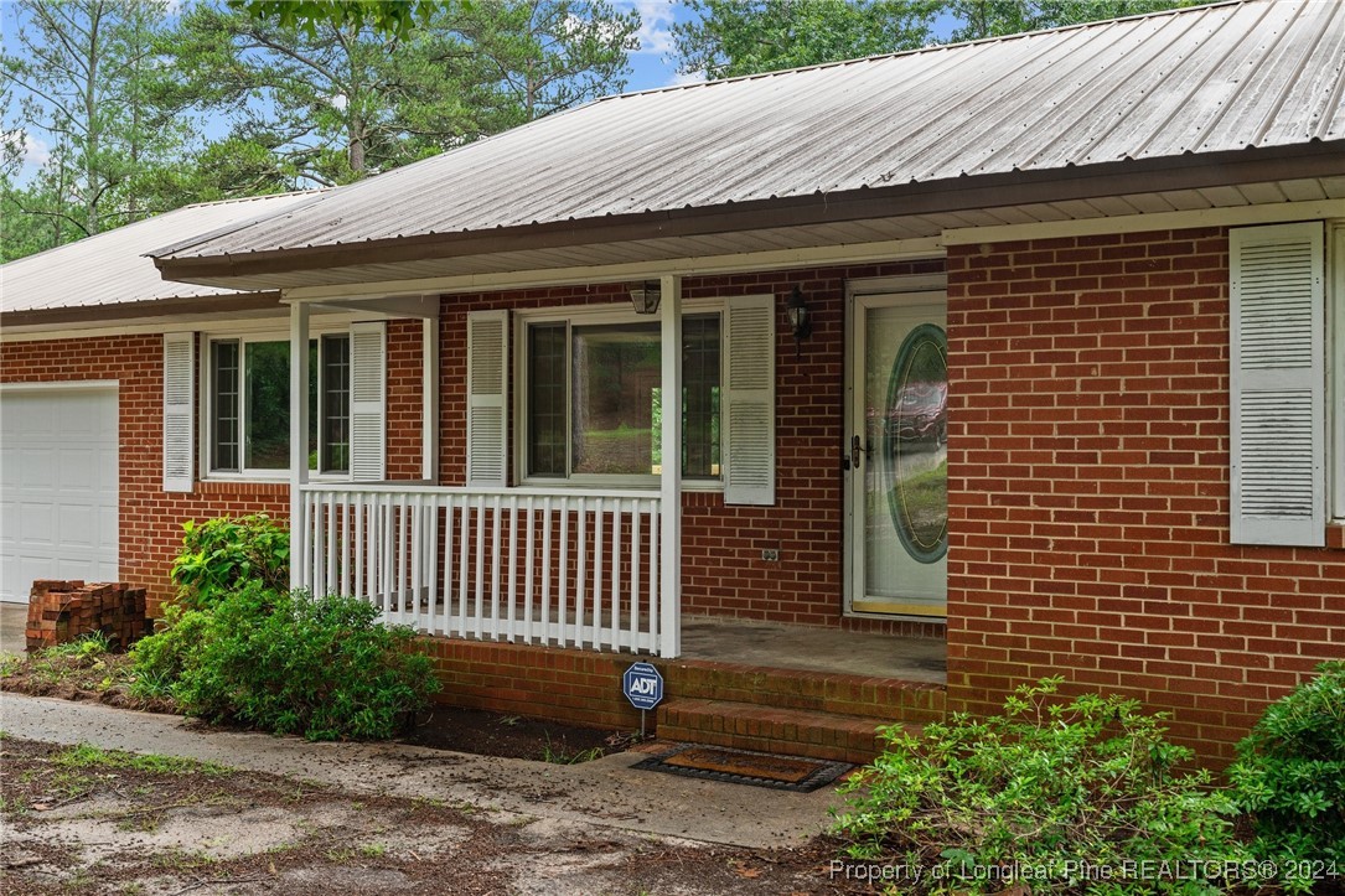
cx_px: 672
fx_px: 1307
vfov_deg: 37.8
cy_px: 448
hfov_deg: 54.4
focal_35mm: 35
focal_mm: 35
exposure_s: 1/25
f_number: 5.6
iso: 400
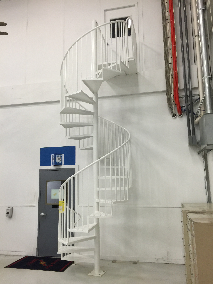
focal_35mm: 29
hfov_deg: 48.2
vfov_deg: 61.7
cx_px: 106
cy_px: 142
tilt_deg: +10.3
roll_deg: +0.5
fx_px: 238
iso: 40
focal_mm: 4.15
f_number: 2.2
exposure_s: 1/30
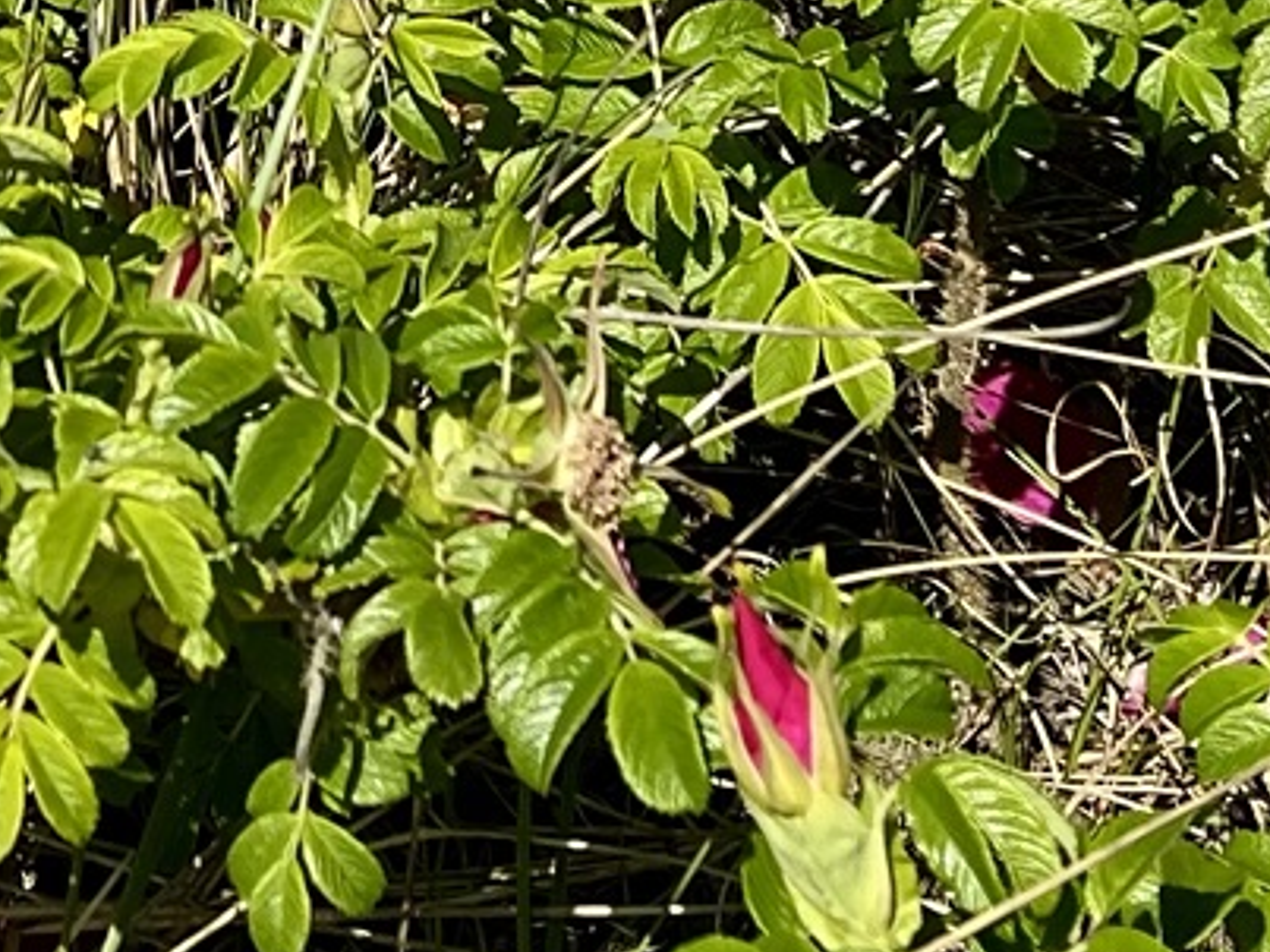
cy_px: -779
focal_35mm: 129
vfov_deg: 10.7
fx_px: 4731
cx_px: -189
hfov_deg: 14.9
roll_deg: +0.3
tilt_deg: -13.3
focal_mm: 5.7
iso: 50
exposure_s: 1/5076
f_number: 1.5
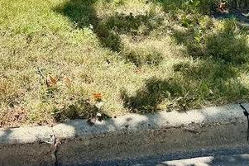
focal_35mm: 106
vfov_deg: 11.1
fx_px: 733
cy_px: -213
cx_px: 127
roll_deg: -0.6
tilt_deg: +1.7
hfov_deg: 19.3
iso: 100
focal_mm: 6.76
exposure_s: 1/2299
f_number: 1.78
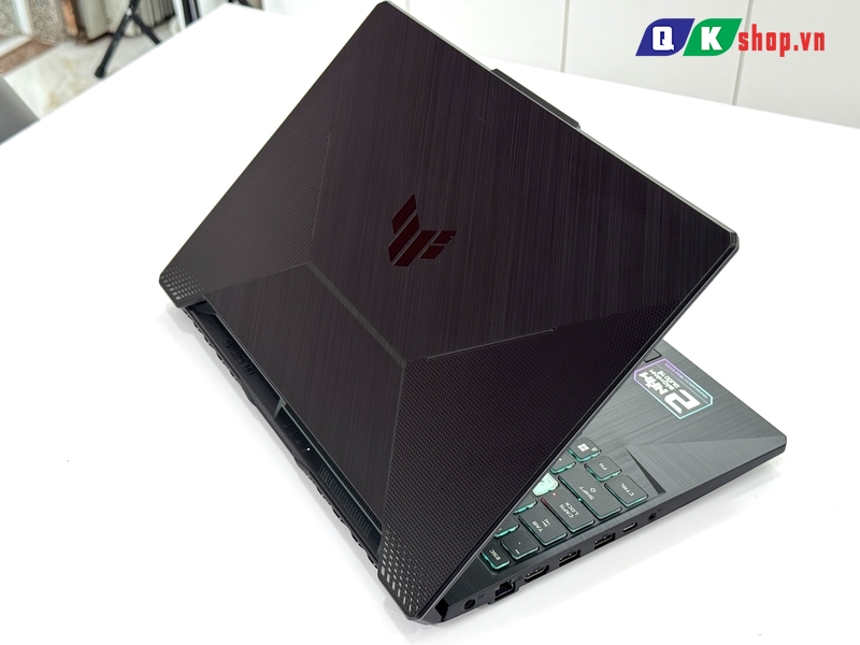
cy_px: 322
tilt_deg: -36.1
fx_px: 1193
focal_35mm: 48
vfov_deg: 30.3
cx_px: 430
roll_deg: +2.0
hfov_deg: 39.7
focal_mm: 6.76
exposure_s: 1/116
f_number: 1.78
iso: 100
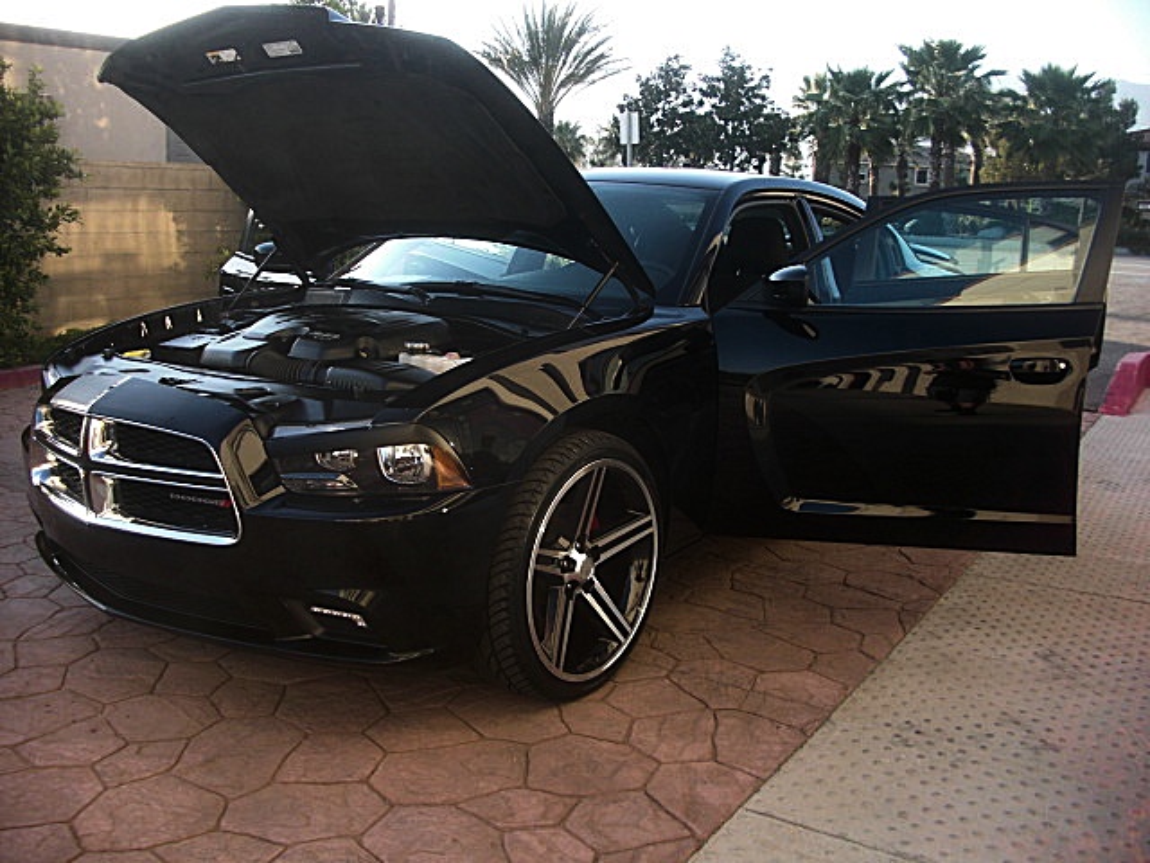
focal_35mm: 36
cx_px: 575
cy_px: 432
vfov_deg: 39.7
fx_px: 1196
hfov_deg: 51.4
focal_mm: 6.3
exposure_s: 1/125
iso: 50
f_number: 2.8
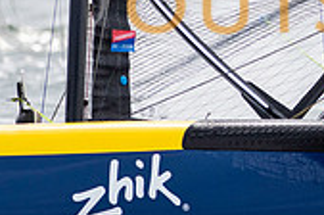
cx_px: 539
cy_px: -7
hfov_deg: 1.3
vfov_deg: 0.9
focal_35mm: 1599
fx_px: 14364
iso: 400
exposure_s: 1/3200
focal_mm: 300
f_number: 5
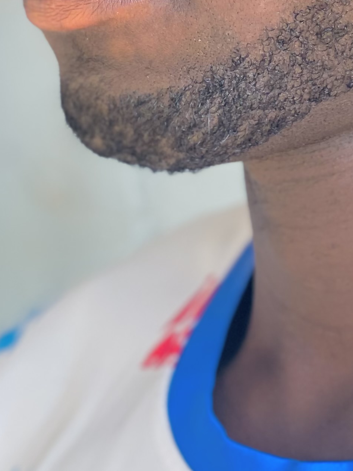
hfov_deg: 8.9
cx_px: 324
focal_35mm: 166
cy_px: -9
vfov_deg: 11.8
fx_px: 2257
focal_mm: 6
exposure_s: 1/122
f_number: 2
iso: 50
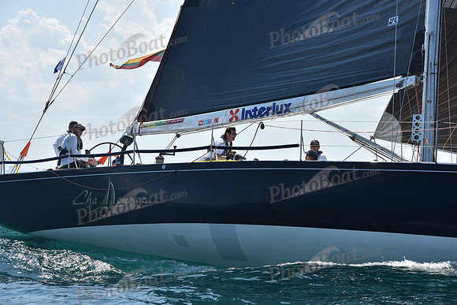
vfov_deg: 13.7
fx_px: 1270
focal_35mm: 100
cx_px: 228
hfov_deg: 20.4
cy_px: 152
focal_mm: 100
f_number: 6.3
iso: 250
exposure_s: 1/1250
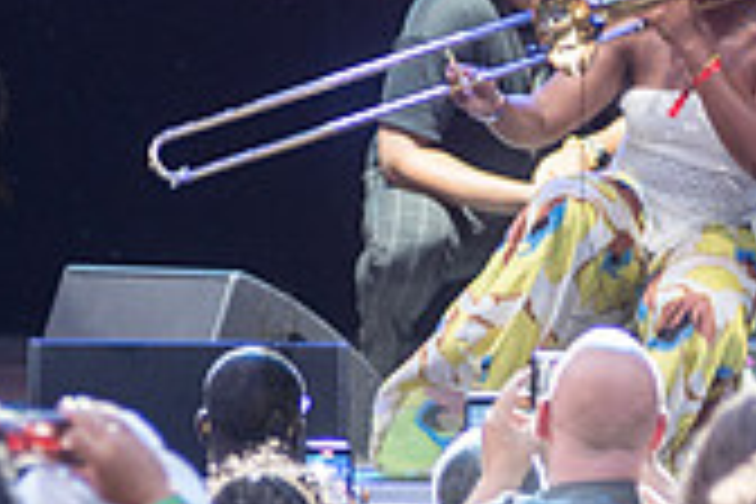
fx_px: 14594
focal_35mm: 695
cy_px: 180
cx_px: 639
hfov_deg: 3.0
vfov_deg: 2.0
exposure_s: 1/200
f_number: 3.2
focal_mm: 170
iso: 1000
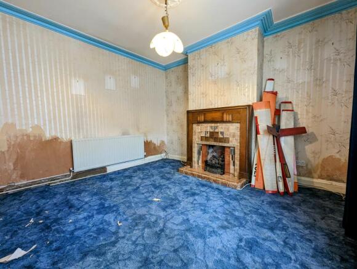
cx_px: 178
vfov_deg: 90.1
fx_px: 134
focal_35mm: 13
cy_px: 134
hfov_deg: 106.1
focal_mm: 1.95
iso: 162
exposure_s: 1/23.8
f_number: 2.2
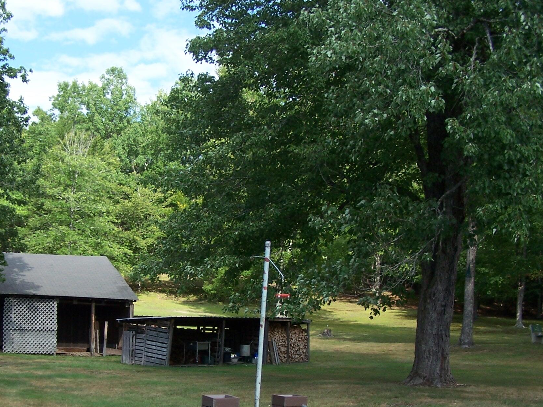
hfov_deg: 32.6
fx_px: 925
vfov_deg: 24.6
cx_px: 221
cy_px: 302
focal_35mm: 59
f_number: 2.8
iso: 80
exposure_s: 1/500
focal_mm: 6.3
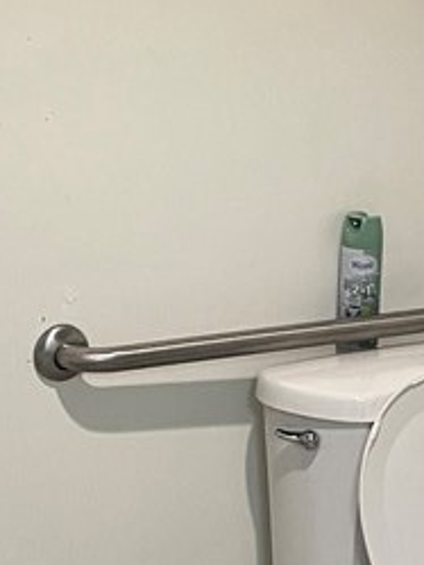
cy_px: 195
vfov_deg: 18.3
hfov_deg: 13.8
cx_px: 172
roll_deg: -0.9
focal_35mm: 107
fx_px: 1746
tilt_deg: -13.6
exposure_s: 1/60
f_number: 1.5
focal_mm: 5.7
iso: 125
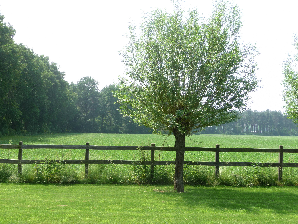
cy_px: 111
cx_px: 150
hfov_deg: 37.5
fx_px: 439
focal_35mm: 51
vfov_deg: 28.6
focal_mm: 8.5
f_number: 4.2
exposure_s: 1/250
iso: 100
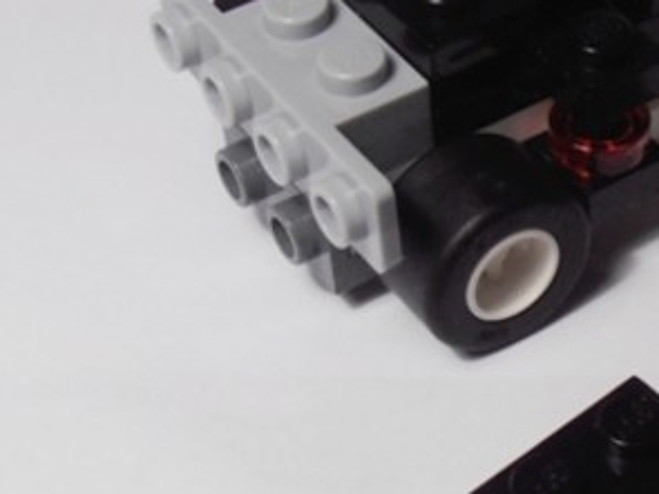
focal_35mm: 113
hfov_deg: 16.9
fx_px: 2150
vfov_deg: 13.1
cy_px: 307
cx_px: 717
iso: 80
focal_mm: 6.61
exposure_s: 1/60
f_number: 3.9
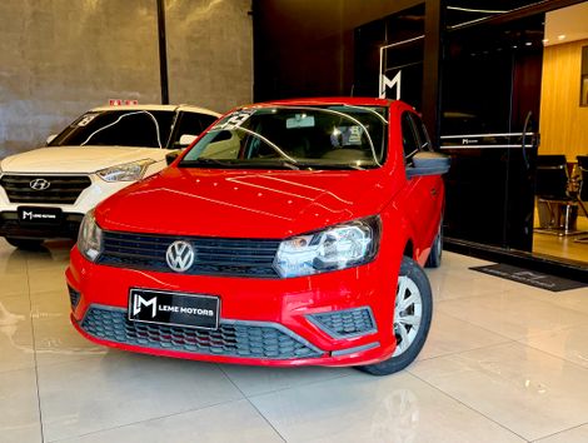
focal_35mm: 24
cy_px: 222
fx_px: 408
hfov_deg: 71.5
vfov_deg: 56.9
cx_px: 294
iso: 160
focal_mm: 6.76
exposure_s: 1/120
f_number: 1.78
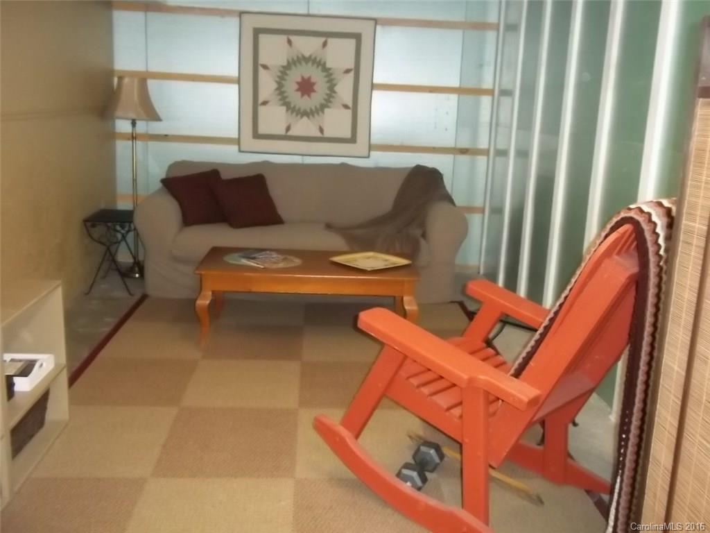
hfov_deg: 51.4
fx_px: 738
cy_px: 266
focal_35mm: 36
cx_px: 355
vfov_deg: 39.7
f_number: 3.1
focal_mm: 6.5
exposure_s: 1/30
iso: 400
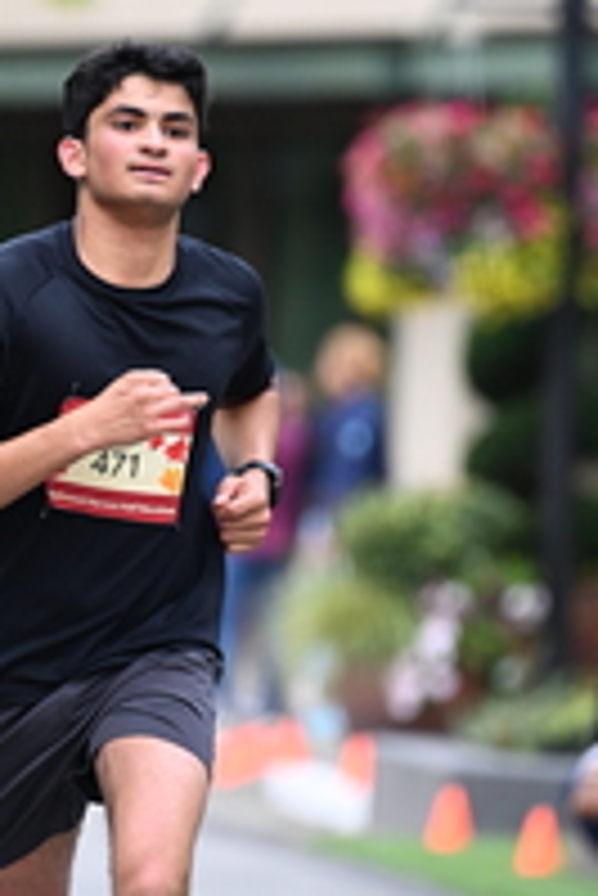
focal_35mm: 552
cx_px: 133
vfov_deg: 3.7
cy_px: 392
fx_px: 13729
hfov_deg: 2.5
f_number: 2.8
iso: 1000
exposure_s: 1/1600
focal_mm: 200
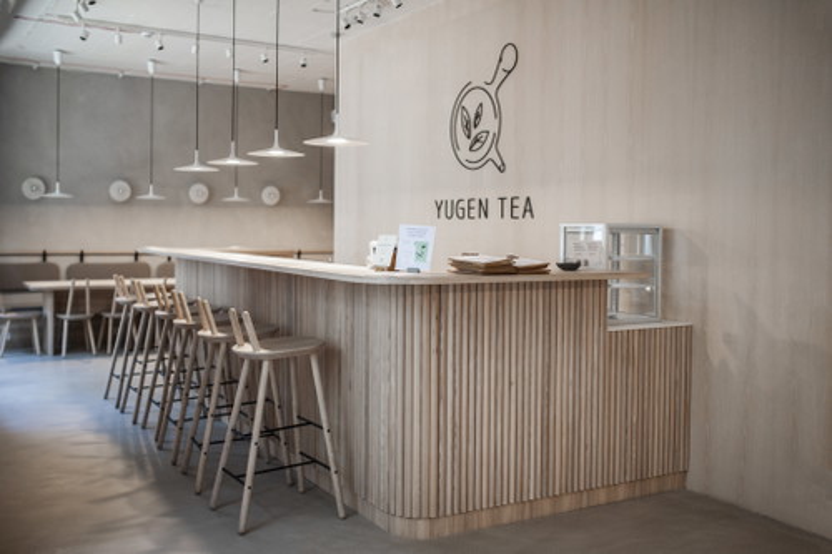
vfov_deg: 37.8
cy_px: 277
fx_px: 809
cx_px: 416
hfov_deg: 54.5
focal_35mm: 35
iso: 280
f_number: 1.7
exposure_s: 1/250
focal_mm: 35
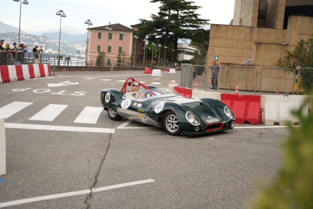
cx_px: 156
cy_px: 104
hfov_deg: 39.6
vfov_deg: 27.0
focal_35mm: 50
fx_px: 435
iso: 160
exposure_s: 1/640
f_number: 2.8
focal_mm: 50
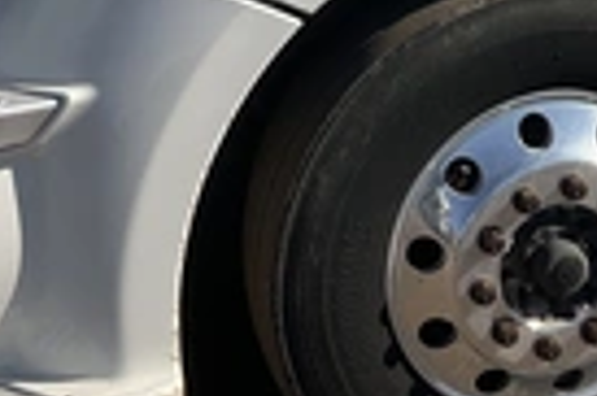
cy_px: -91
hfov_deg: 22.5
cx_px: 545
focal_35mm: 88
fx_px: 1458
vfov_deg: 14.9
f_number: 1.8
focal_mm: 3
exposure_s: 1/3125
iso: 25
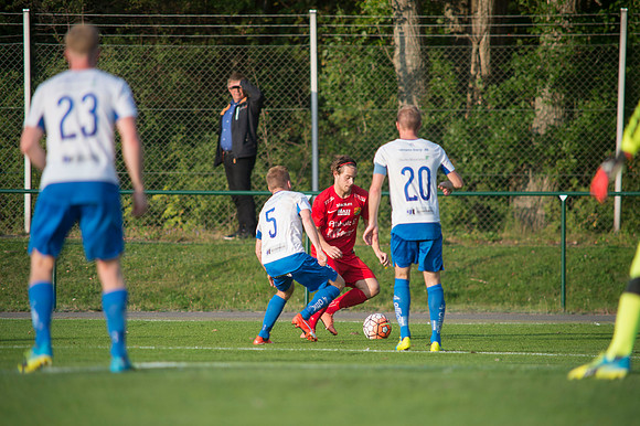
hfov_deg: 4.9
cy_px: 213
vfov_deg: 3.3
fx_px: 7462
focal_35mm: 420
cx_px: 320
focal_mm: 420
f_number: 4
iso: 400
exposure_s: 1/1250
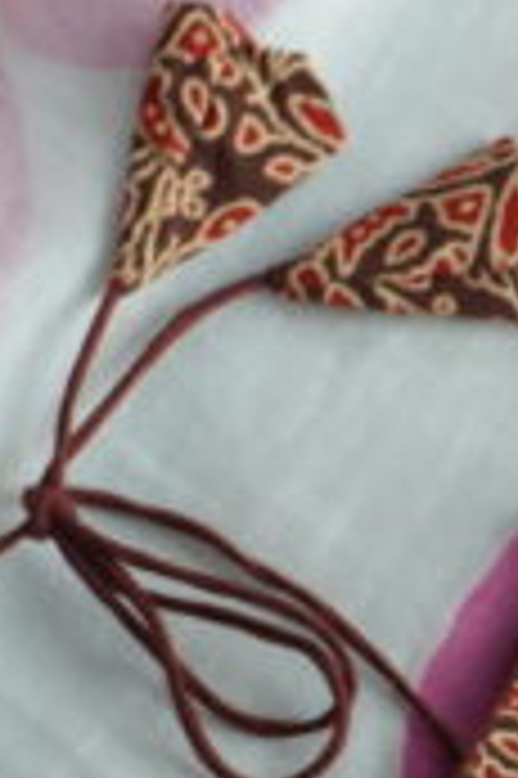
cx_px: 59
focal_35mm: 323
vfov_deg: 6.3
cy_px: 1259
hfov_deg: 4.2
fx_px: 6985
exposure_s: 1/160
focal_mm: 62
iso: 1250
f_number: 5.6
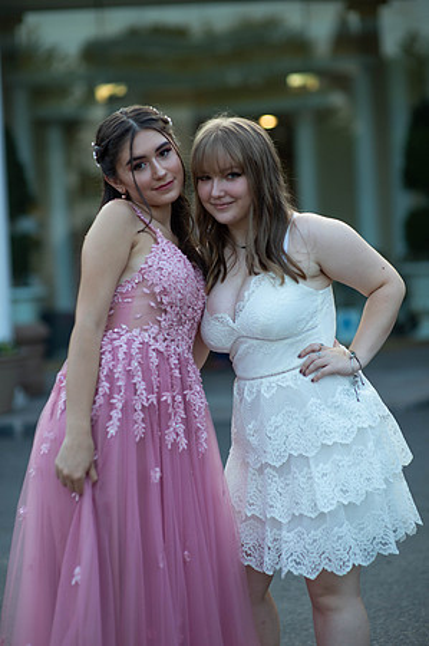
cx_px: 214
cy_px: 323
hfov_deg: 16.0
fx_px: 1523
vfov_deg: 23.9
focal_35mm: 85
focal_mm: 85
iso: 250
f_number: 2
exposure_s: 1/1000
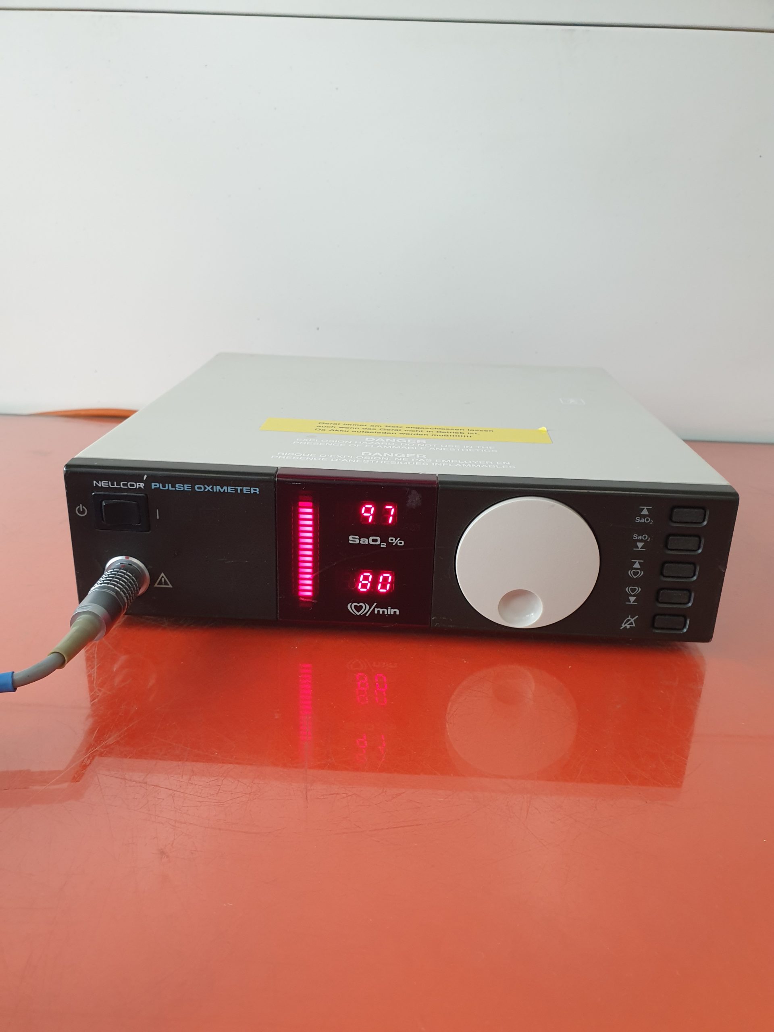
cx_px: 387
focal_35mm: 26
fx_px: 775
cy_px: 516
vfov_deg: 67.3
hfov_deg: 53.1
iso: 200
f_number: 2.4
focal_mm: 4.3
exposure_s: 1/50
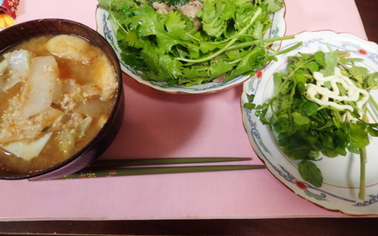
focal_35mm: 27
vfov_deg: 45.8
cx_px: 186
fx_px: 278
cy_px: 96
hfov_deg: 68.4
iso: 200
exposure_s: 1/30
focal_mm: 4.5
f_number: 2
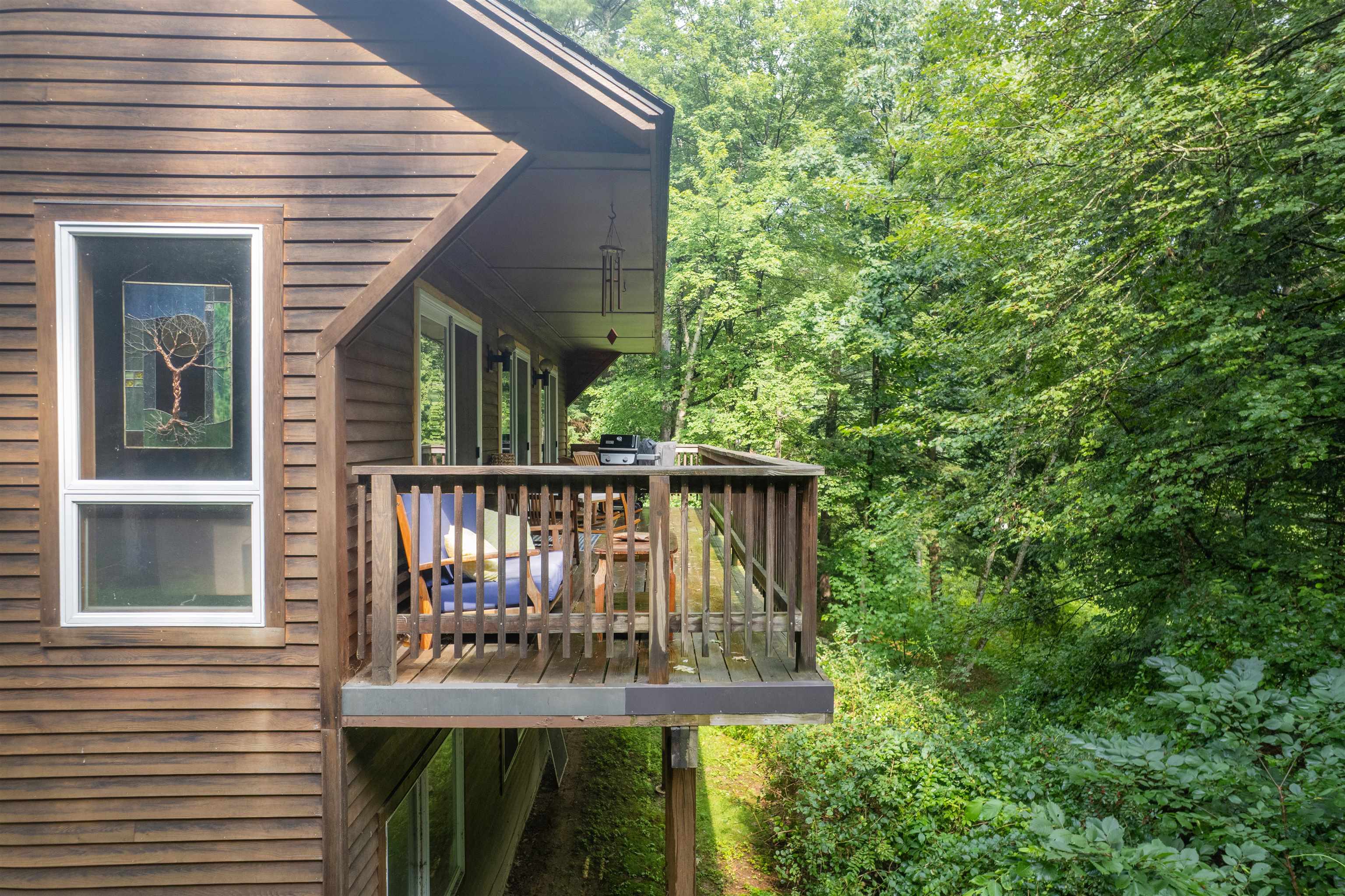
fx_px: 822
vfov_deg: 57.2
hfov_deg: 78.6
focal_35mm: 22
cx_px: 672
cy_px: 448
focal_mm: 8.38
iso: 100
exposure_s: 1/20
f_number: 2.8
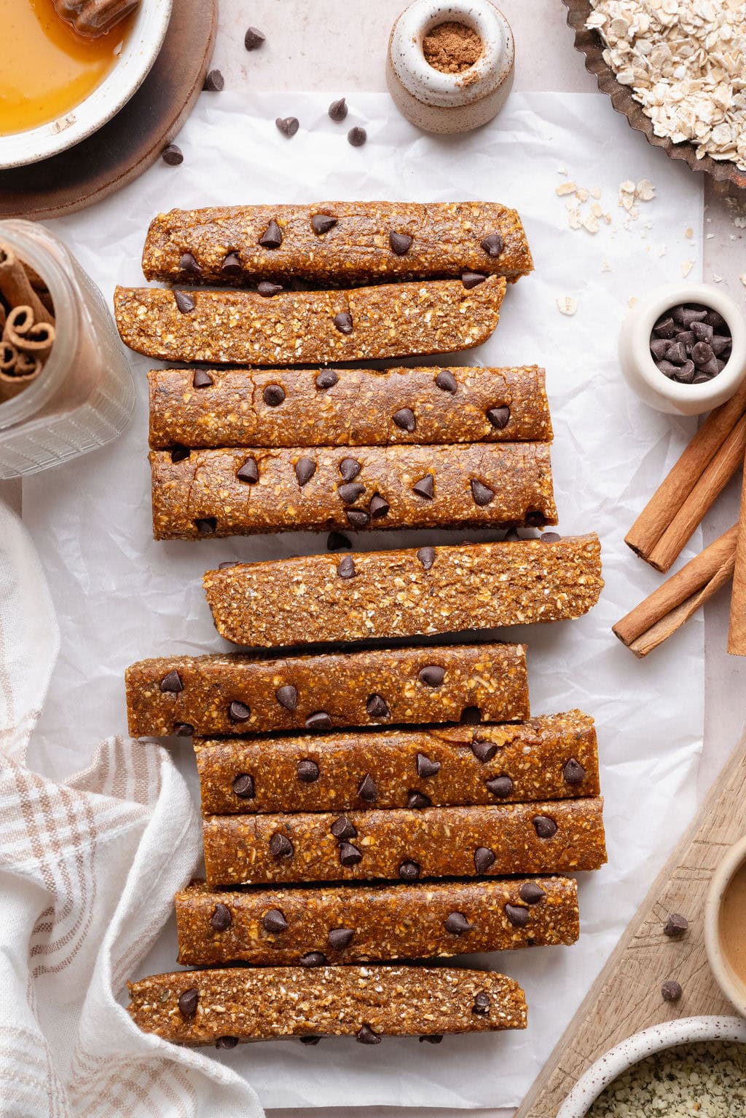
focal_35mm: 70
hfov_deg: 19.5
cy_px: 559
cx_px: 373
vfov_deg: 28.8
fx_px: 2176
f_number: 11
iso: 640
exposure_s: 1/200
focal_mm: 70
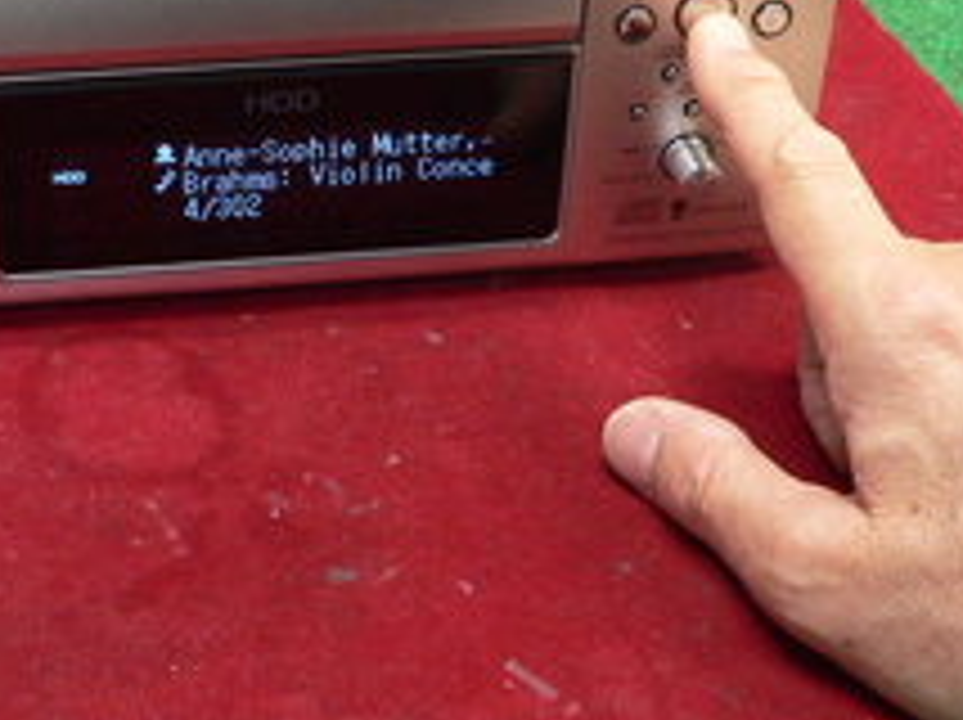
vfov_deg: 22.5
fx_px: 1778
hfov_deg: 30.1
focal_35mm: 64
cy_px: 106
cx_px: 333
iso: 200
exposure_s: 1/13
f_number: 2.8
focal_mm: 6
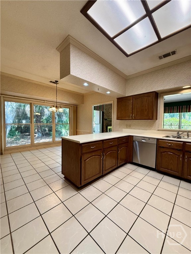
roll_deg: -1.0
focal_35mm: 14
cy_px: 127
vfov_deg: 102.1
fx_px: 103
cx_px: 96
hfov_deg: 85.7
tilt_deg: -2.9
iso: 250
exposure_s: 1/120
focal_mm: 2.22
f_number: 2.2
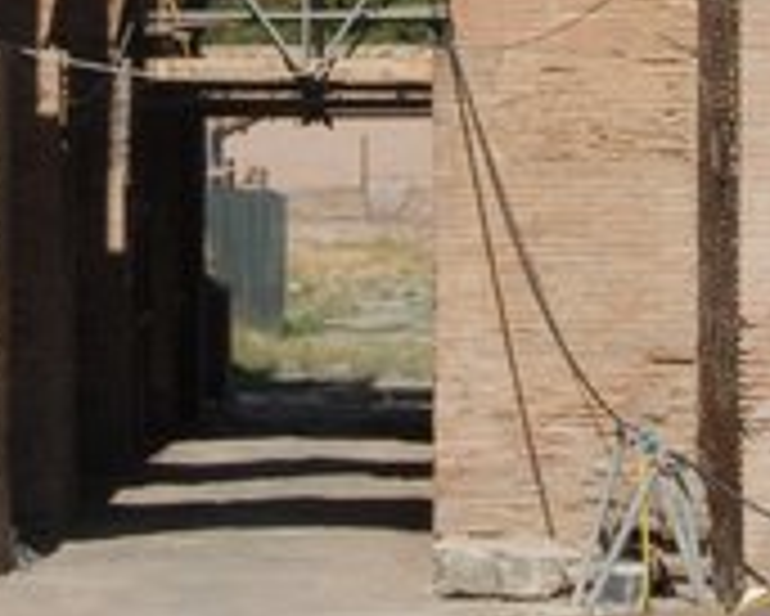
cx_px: 486
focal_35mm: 198
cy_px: -308
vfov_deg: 7.7
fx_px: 4515
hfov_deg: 9.7
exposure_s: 1/160
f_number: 18
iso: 250
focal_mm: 24
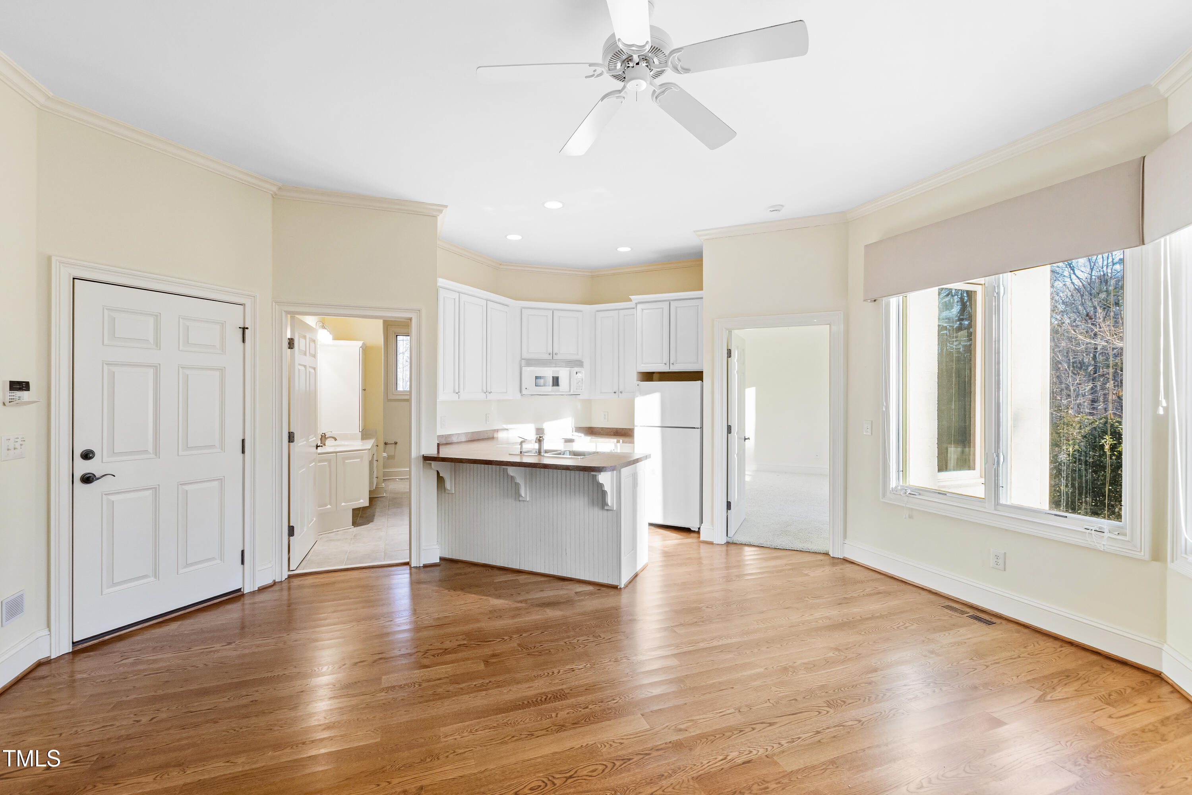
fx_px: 497
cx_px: 596
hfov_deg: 100.4
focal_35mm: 15
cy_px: 398
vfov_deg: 77.3
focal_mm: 10
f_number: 8
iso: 200
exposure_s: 1/6
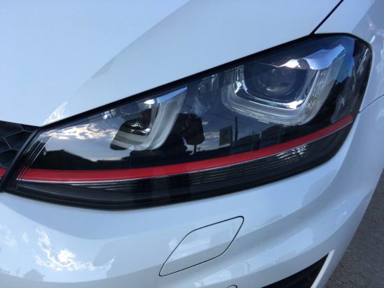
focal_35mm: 29
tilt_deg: -33.2
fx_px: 322
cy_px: 144
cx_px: 192
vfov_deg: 48.3
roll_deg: -3.5
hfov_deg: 61.6
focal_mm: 4.15
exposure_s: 1/712
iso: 25
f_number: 2.2
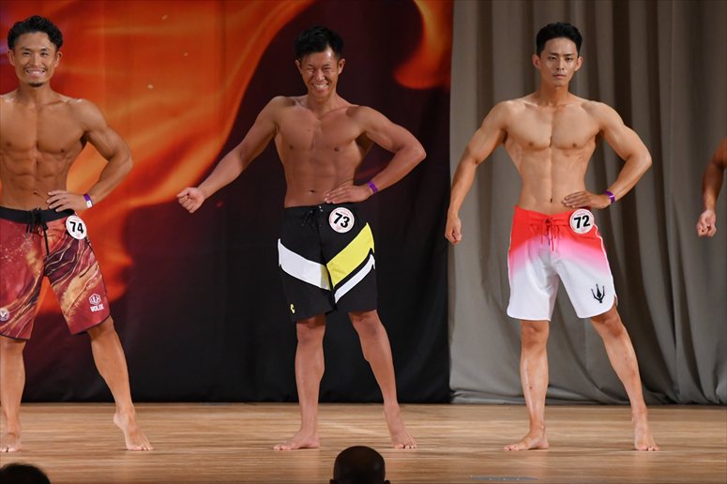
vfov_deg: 5.4
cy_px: 242
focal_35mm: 255
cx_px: 364
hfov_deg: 8.1
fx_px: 5147
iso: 3200
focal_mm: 170
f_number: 5.6
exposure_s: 1/400
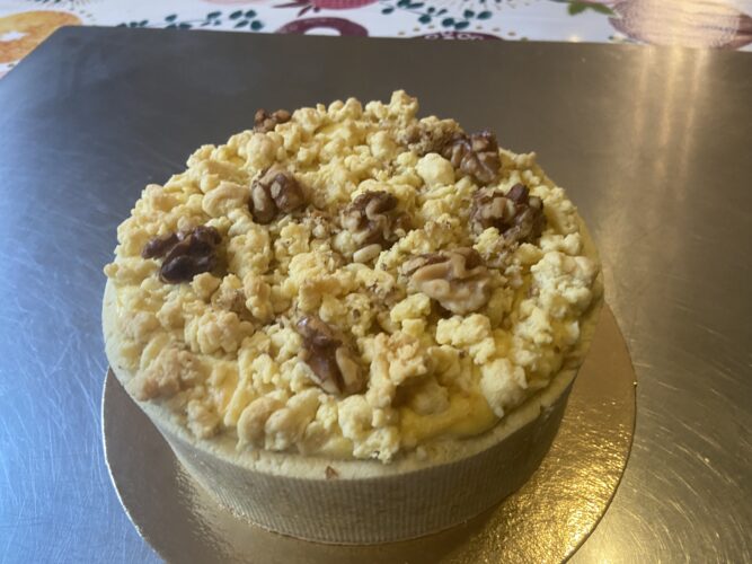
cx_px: 376
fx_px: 565
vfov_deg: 53.0
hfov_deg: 67.3
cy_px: 282
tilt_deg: -47.8
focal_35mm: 26
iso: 200
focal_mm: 4.25
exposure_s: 1/50
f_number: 1.8
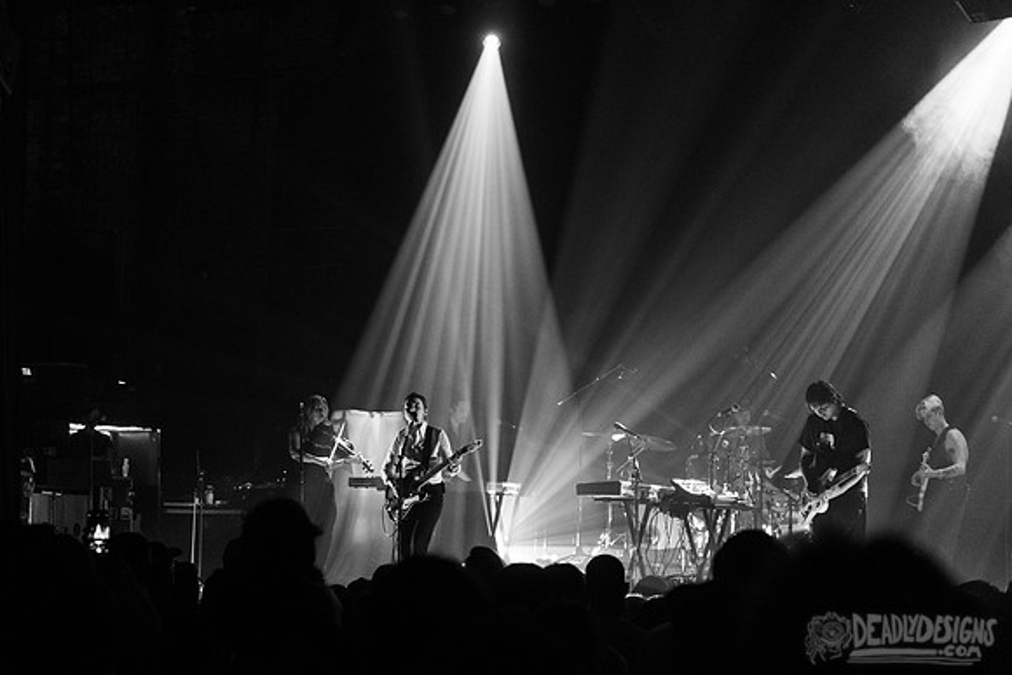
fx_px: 2548
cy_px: 351
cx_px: 357
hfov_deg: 22.4
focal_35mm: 91
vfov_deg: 15.1
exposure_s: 1/60
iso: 2000
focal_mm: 70
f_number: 3.2
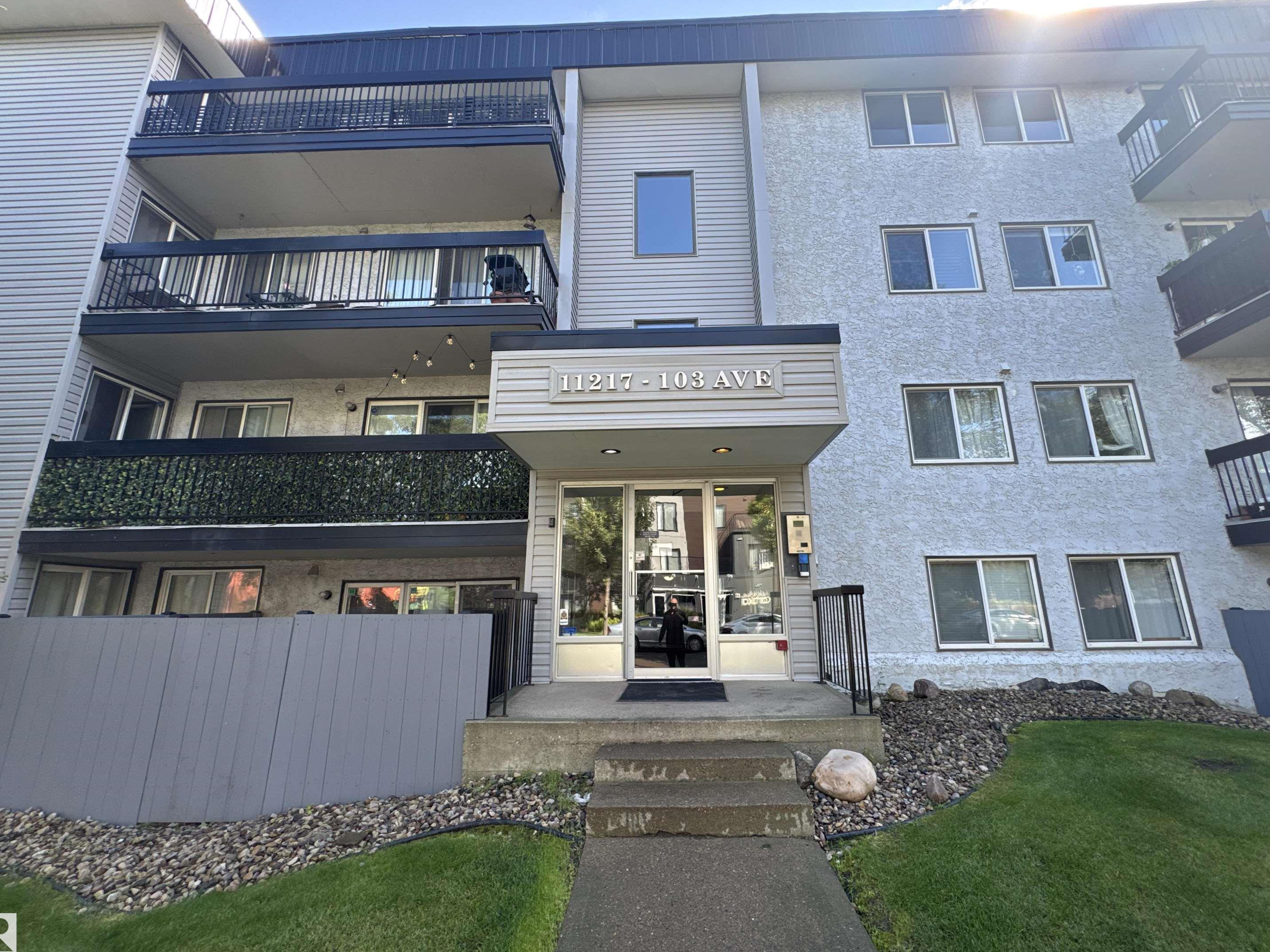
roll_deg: +0.8
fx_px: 550
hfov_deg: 98.2
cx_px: 652
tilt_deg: +13.9
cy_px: 463
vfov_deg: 81.7
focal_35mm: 15
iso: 40
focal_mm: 2.22
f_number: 2.2
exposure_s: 1/190
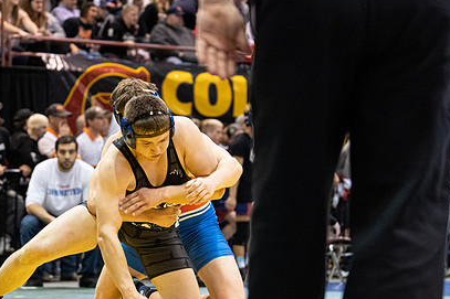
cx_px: 147
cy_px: 181
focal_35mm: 144
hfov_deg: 14.2
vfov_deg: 9.5
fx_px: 1799
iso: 8000
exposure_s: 1/500
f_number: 4
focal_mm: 101
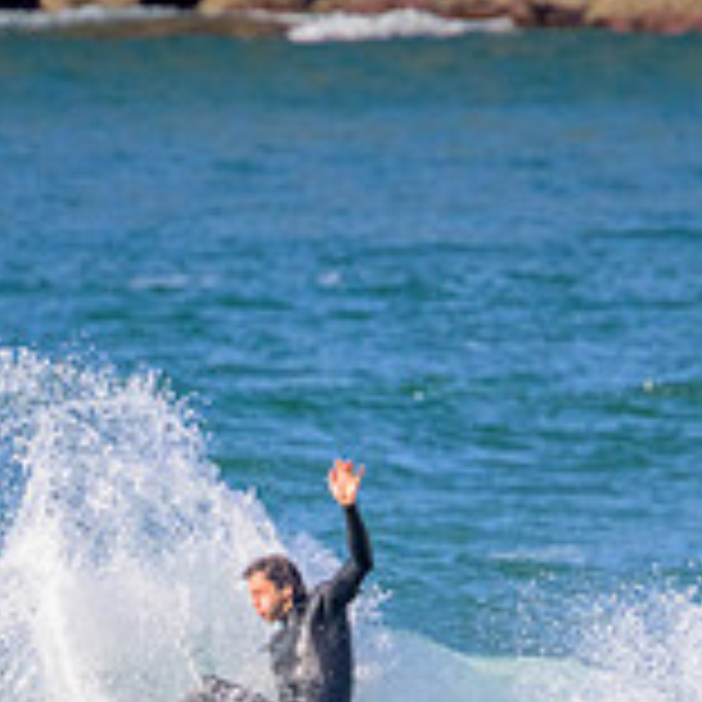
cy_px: 839
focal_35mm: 2528
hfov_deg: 0.7
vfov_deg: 0.7
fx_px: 58002
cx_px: 230
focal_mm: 800
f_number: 11
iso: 1800
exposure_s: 1/2000
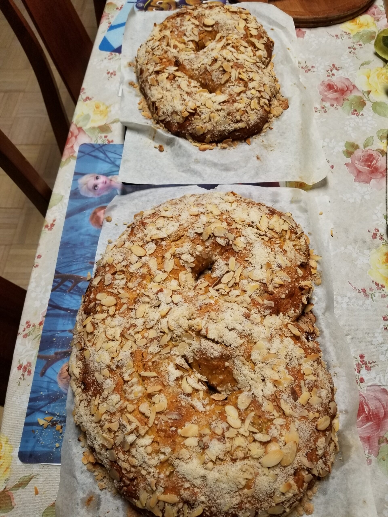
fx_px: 389
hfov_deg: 53.1
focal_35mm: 26
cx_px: 194
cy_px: 258
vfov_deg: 67.3
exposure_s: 1/60
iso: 100
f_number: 1.7
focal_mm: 4.25
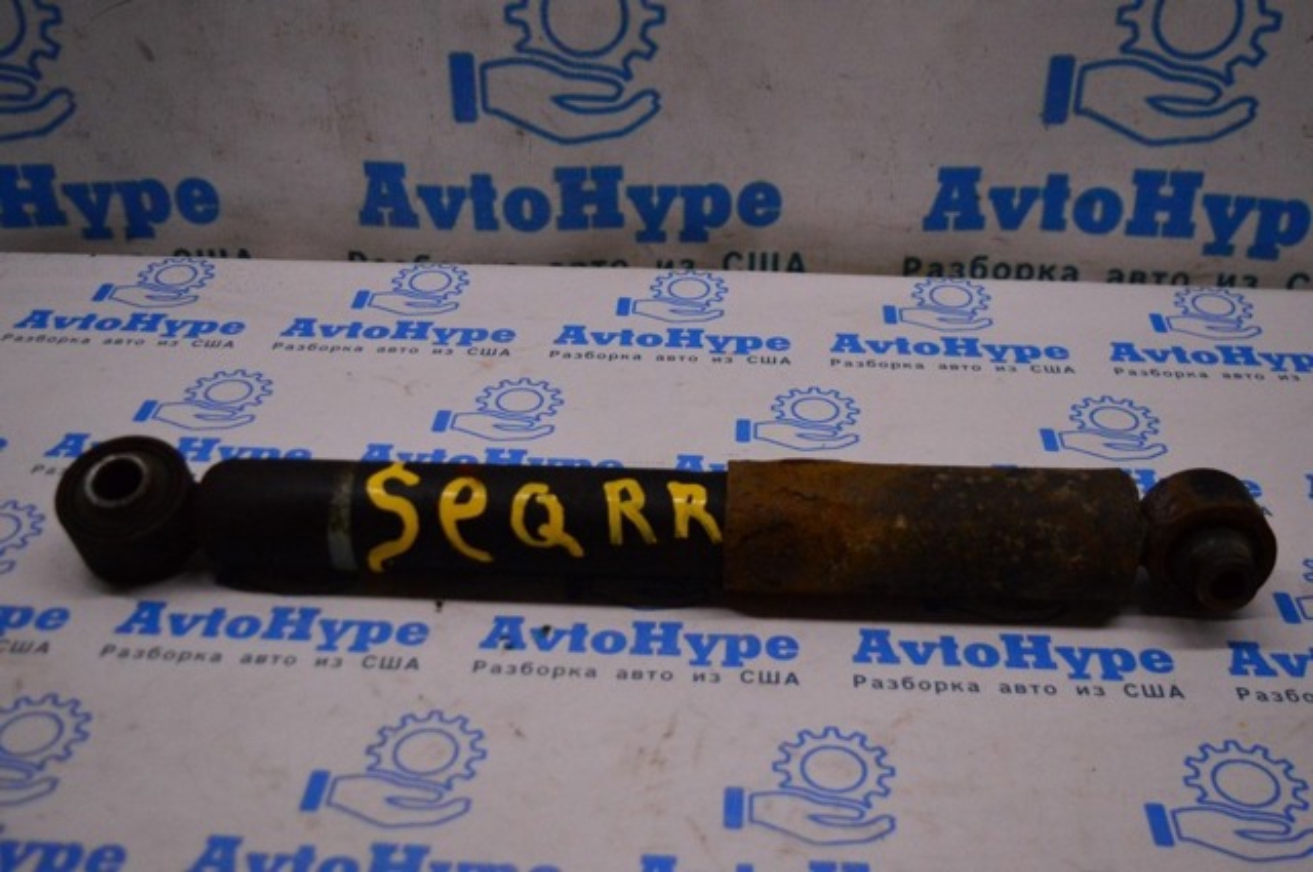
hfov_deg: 46.5
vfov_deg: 31.8
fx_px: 1530
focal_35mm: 42
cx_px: 656
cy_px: 436
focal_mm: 28
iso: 3200
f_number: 4.2
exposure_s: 1/1250
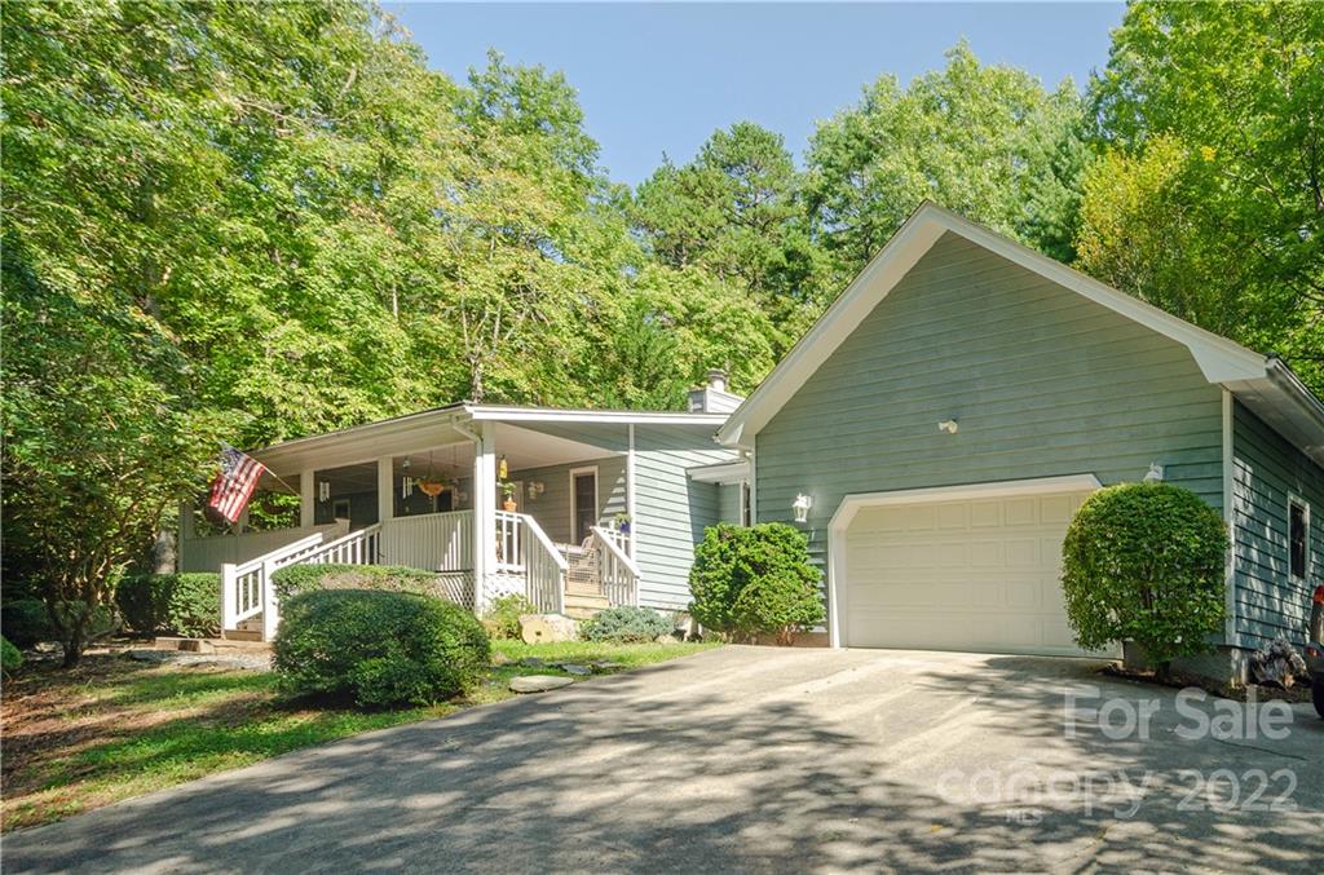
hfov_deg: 73.9
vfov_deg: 52.9
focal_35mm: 24
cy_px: 438
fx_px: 880
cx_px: 662
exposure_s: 1/200
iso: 320
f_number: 9
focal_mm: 16
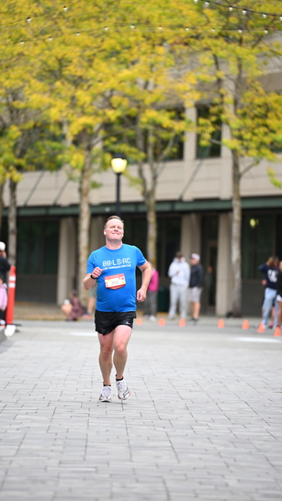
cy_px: 250
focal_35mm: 211
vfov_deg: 10.2
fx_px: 2806
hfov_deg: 5.8
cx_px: 134
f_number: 2.8
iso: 640
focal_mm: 200
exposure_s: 1/1600
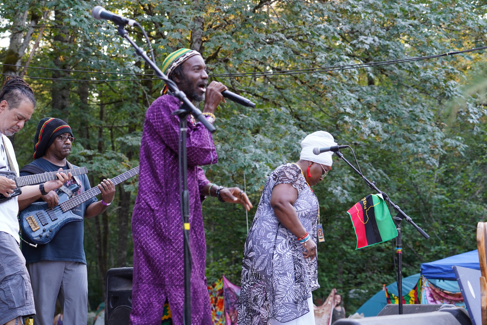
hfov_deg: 28.5
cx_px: 233
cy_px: 183
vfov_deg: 19.2
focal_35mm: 71
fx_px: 960
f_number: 4
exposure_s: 1/160
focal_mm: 59
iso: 500
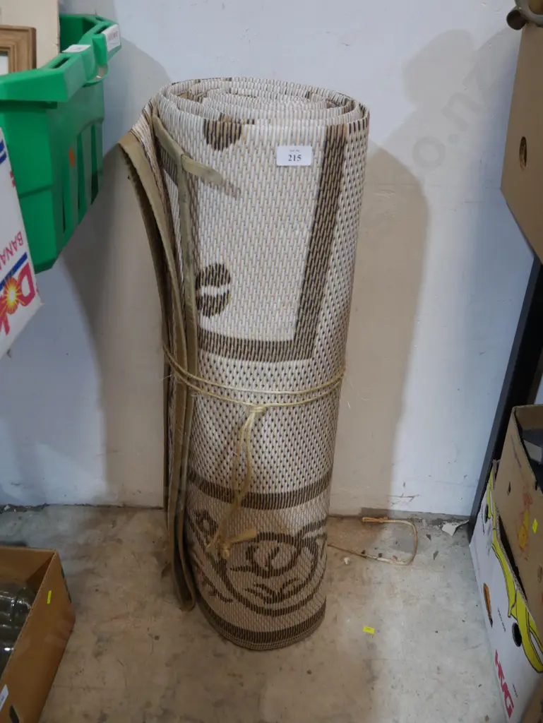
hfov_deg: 44.2
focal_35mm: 32
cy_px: 362
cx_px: 272
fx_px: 669
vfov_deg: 56.8
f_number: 3.6
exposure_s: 1/60
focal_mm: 16
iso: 640
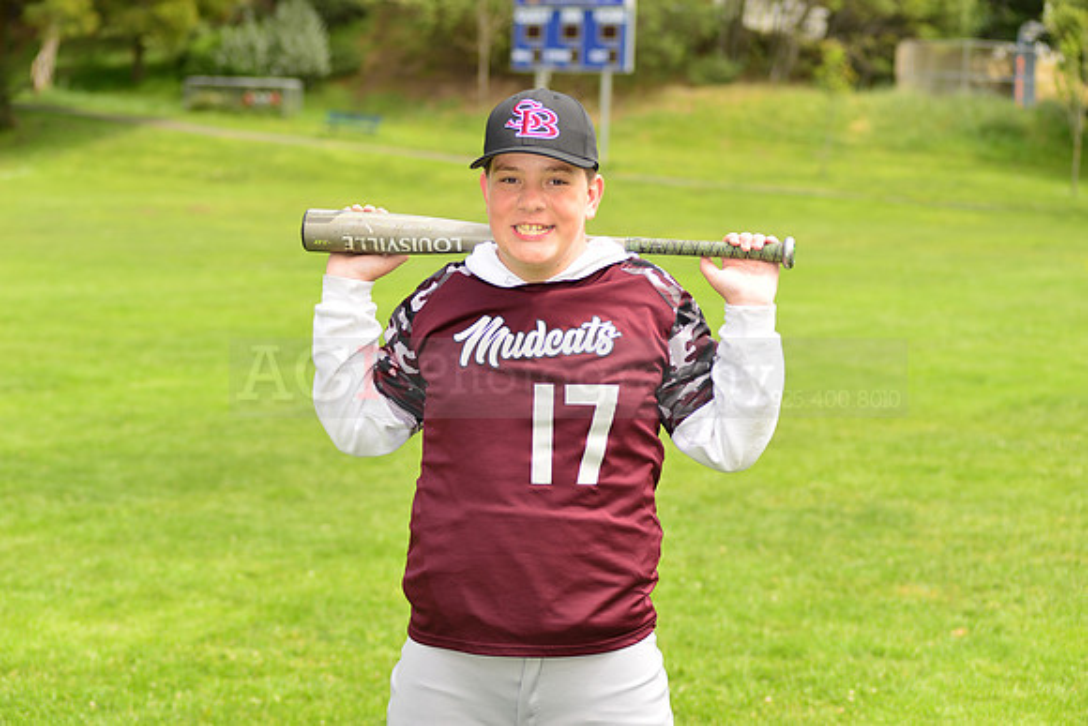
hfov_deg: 23.6
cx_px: 544
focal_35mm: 86
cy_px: 363
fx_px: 2600
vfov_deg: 15.9
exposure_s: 1/250
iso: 100
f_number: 5
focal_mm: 86
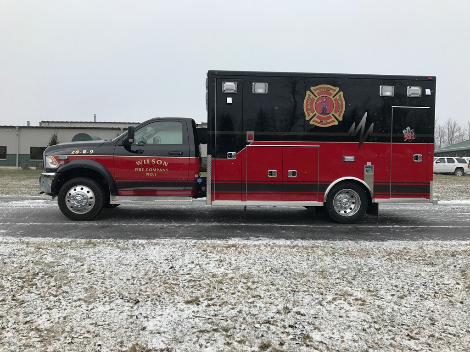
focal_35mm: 28
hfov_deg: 63.4
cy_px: 176
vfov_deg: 49.7
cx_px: 235
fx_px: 380
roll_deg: -0.5
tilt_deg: +1.4
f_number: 1.8
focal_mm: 3.99
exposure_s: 1/1114
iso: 20
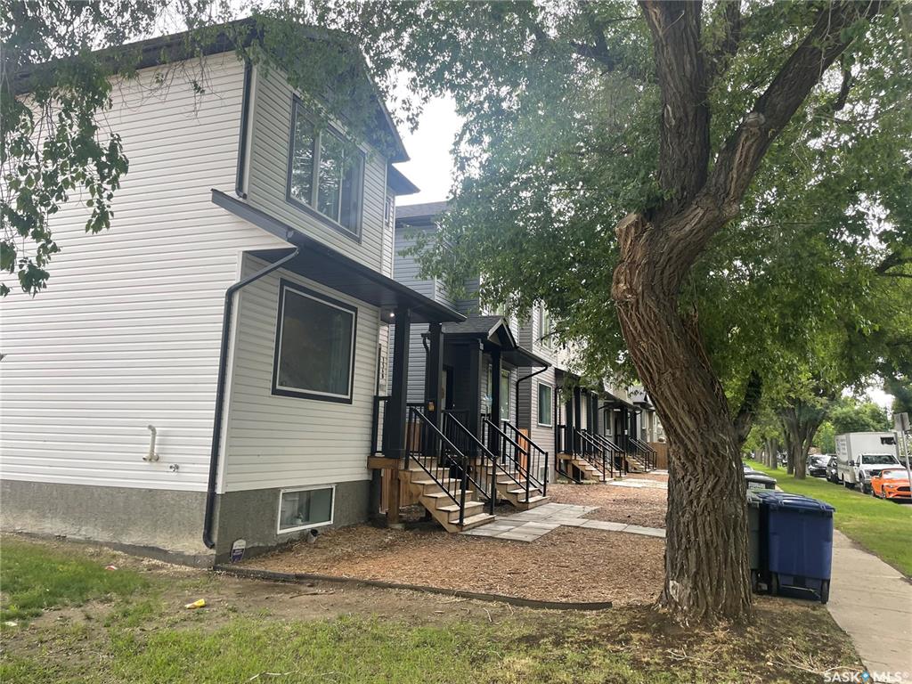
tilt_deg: +8.8
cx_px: 456
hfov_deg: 67.3
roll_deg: -1.6
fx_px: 685
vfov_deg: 53.1
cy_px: 342
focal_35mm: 26
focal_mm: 4.2
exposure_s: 1/121
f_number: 1.6
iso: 40
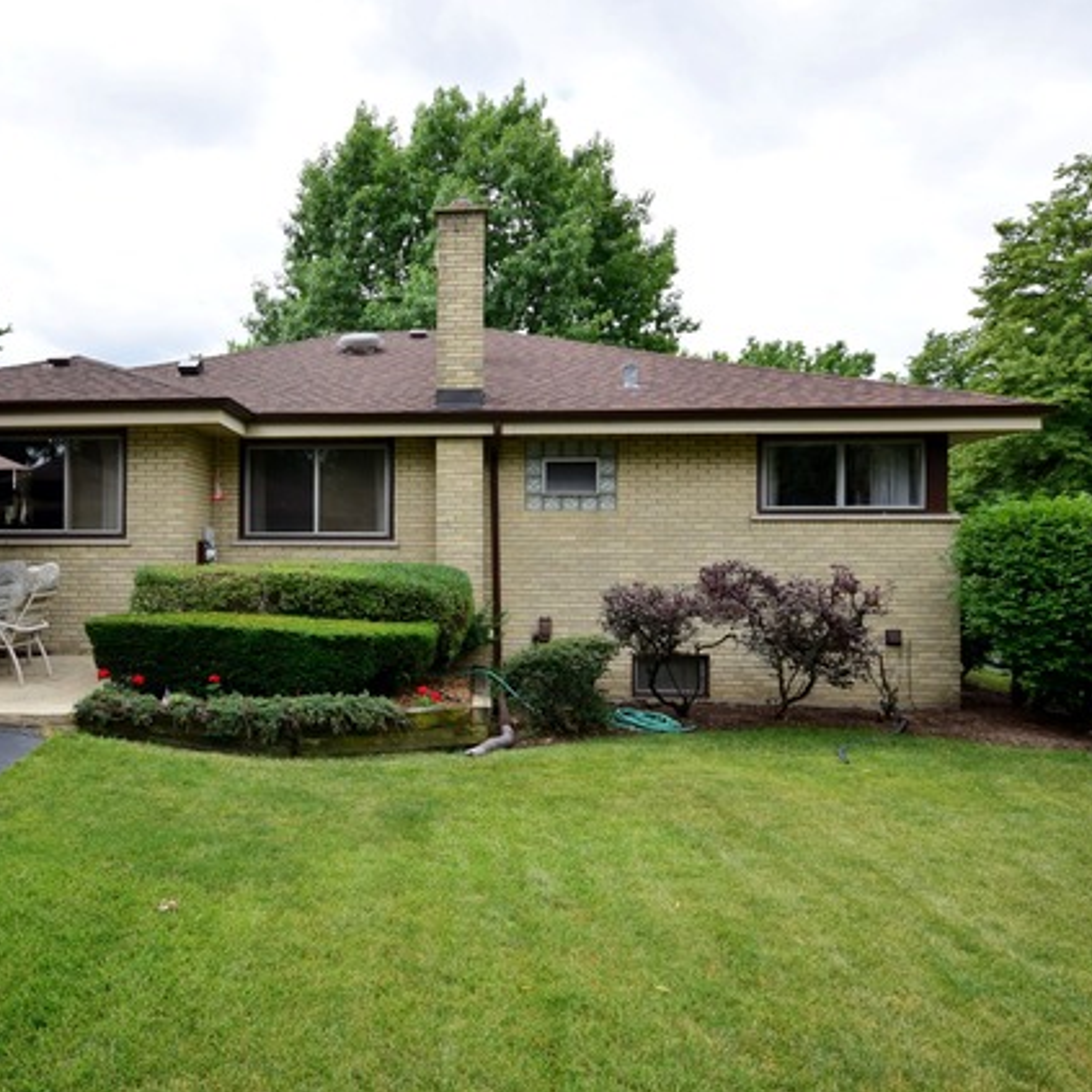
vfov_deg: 59.1
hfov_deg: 57.5
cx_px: 343
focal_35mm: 27
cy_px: 546
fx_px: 964
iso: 500
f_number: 10
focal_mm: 14
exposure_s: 1/400
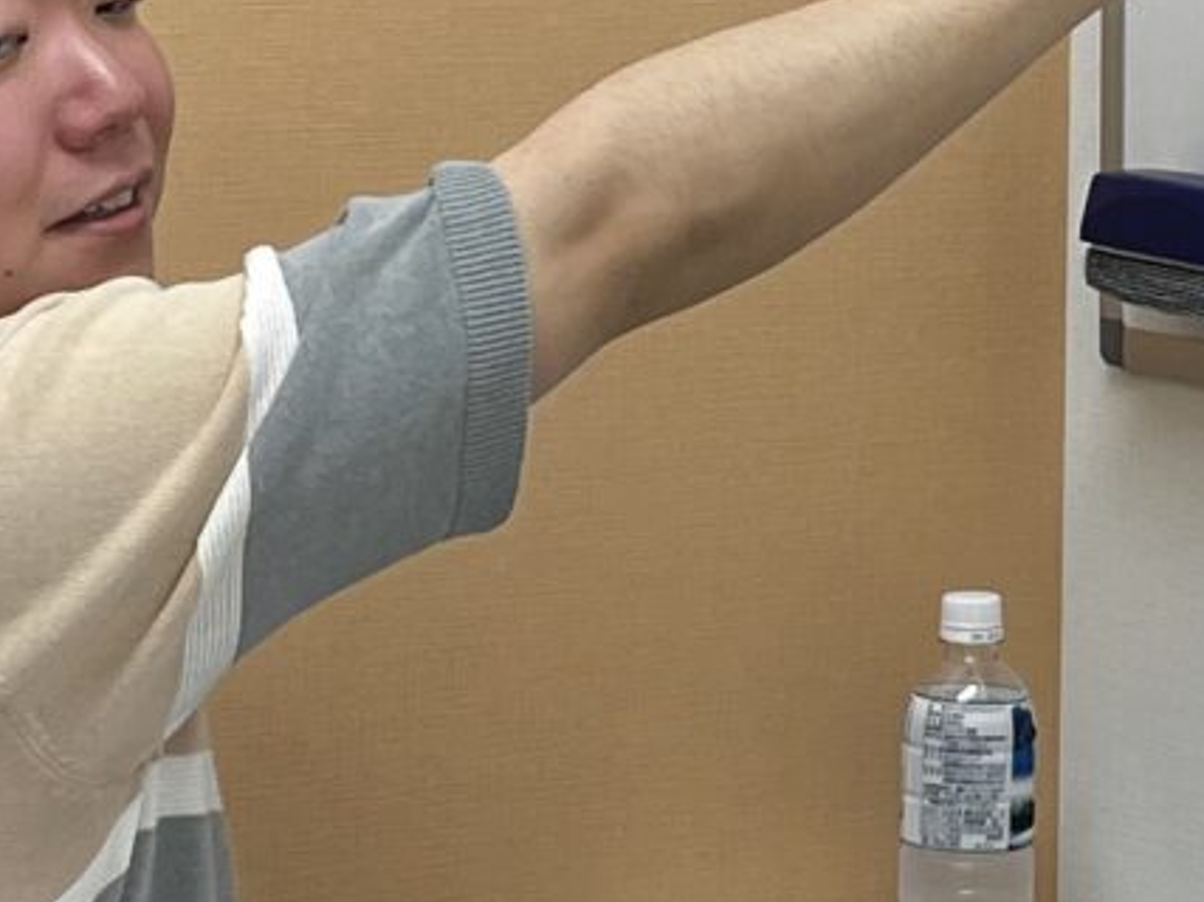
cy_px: -189
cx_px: 1009
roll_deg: -1.0
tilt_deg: -1.3
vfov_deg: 9.4
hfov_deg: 12.6
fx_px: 5424
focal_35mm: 156
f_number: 1.6
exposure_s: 1/120
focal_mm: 5.1
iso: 80
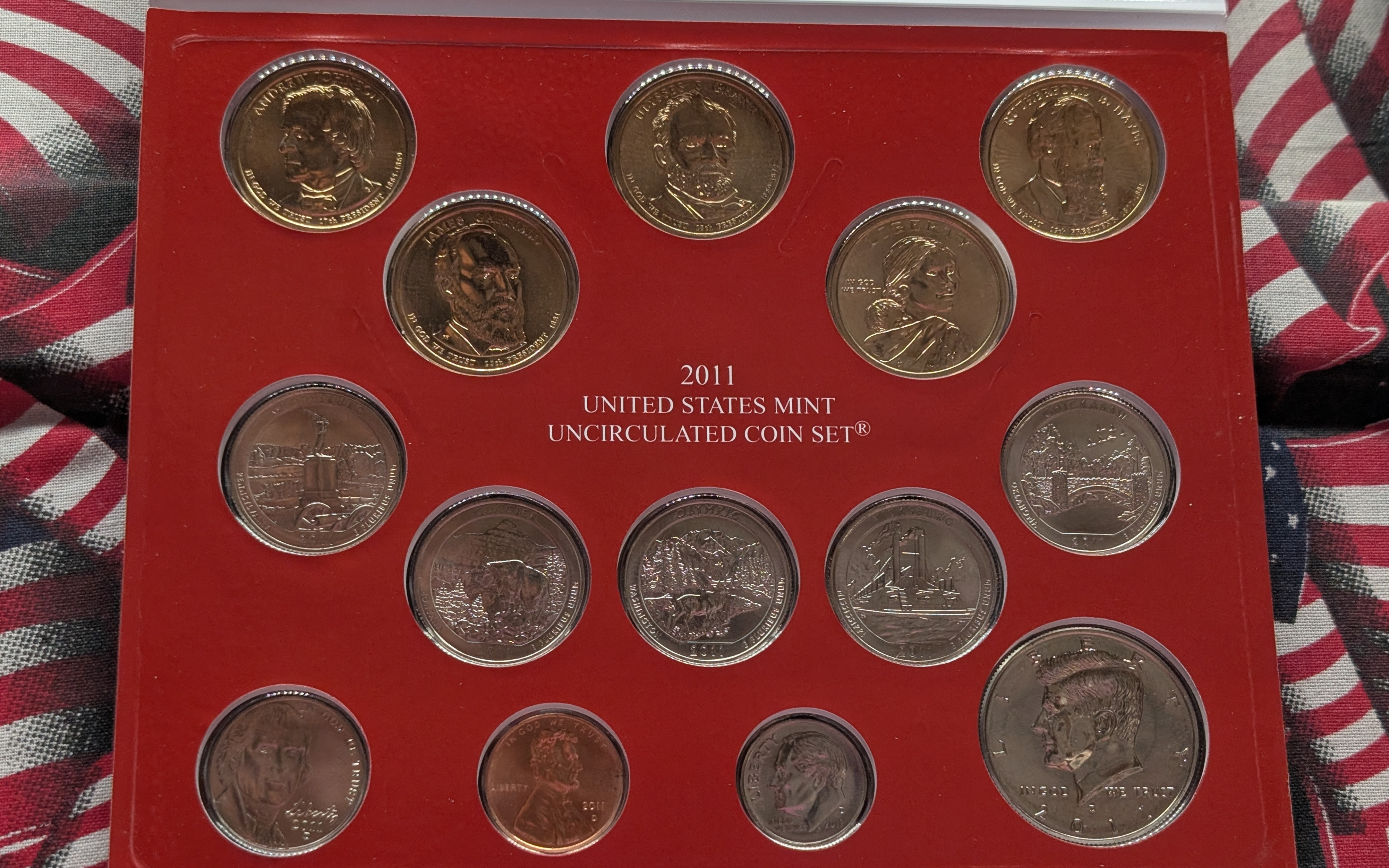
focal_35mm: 53
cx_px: 702
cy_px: 467
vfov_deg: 24.4
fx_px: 2006
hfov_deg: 38.2
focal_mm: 6.9
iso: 48
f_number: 1.68
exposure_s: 1/144
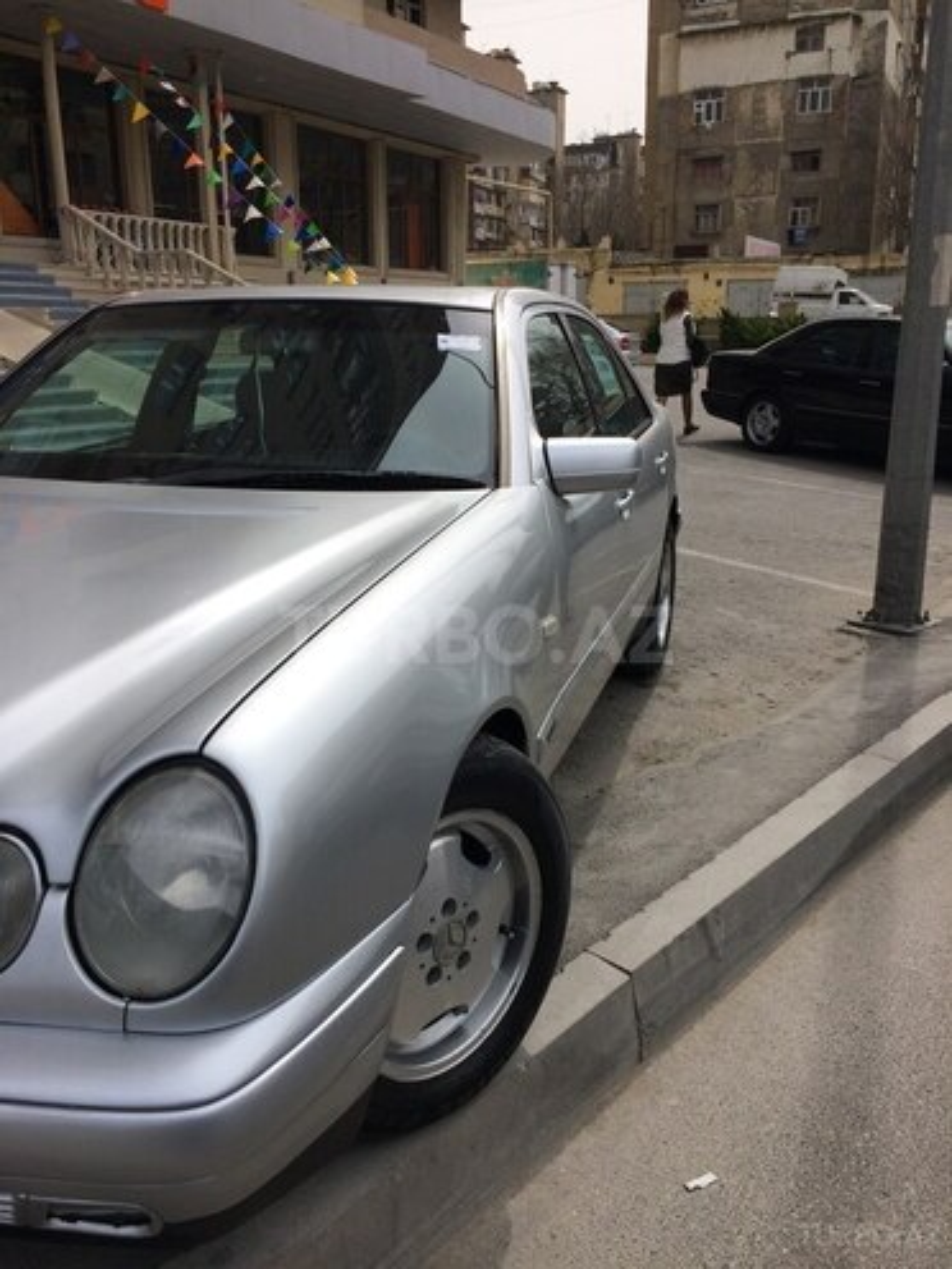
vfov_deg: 61.7
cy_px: 634
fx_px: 1063
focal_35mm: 29
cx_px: 476
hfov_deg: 48.2
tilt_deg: -19.4
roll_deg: +1.3
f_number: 2.2
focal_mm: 4.15
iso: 32
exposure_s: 1/2053
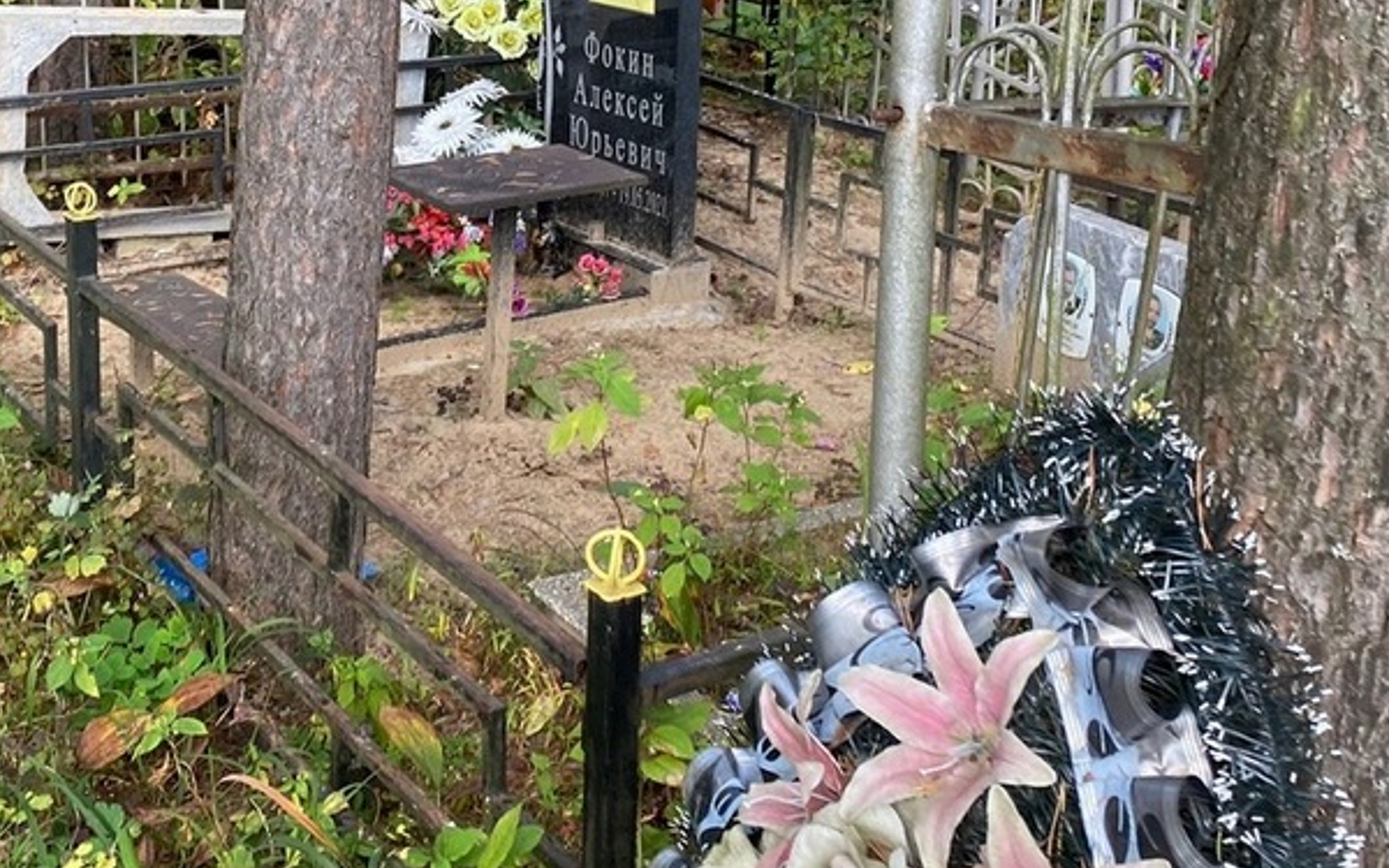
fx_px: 1779
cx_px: 604
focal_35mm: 47
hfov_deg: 42.6
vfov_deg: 26.7
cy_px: 137
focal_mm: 4.25
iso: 50
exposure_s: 1/122
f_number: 1.8
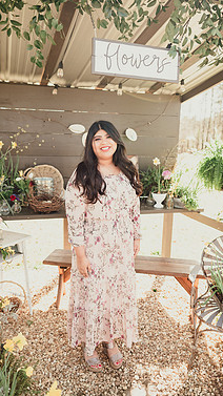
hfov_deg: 38.9
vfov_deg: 64.3
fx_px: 315
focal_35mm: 30
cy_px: 197
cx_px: 106
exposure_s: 1/500
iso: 100
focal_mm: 24
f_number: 2.5
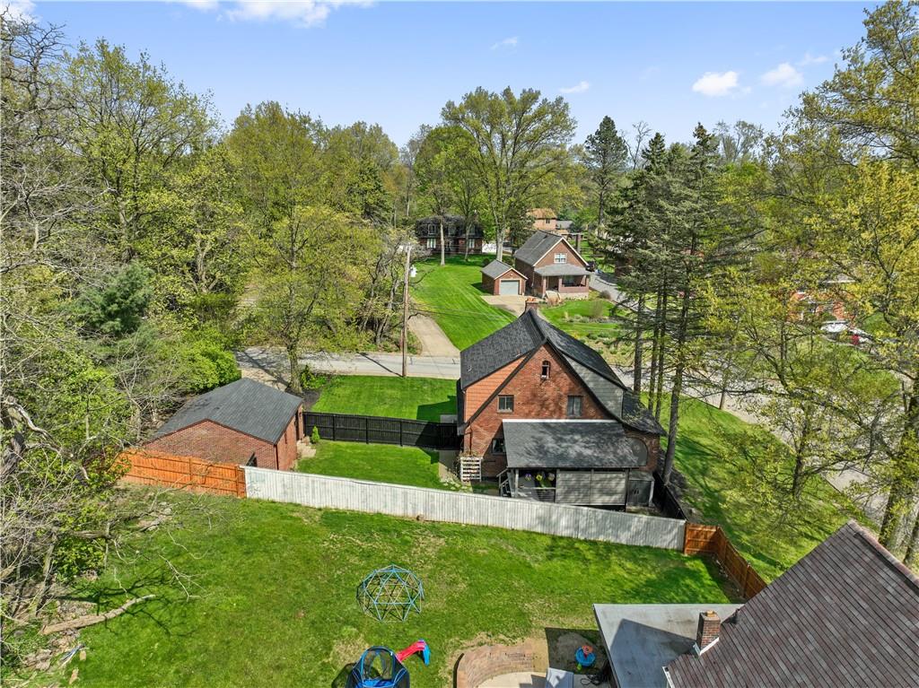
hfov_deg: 71.6
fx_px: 637
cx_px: 460
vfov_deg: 56.8
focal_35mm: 24
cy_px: 344
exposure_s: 1/2000
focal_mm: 12.29
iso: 100
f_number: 2.8
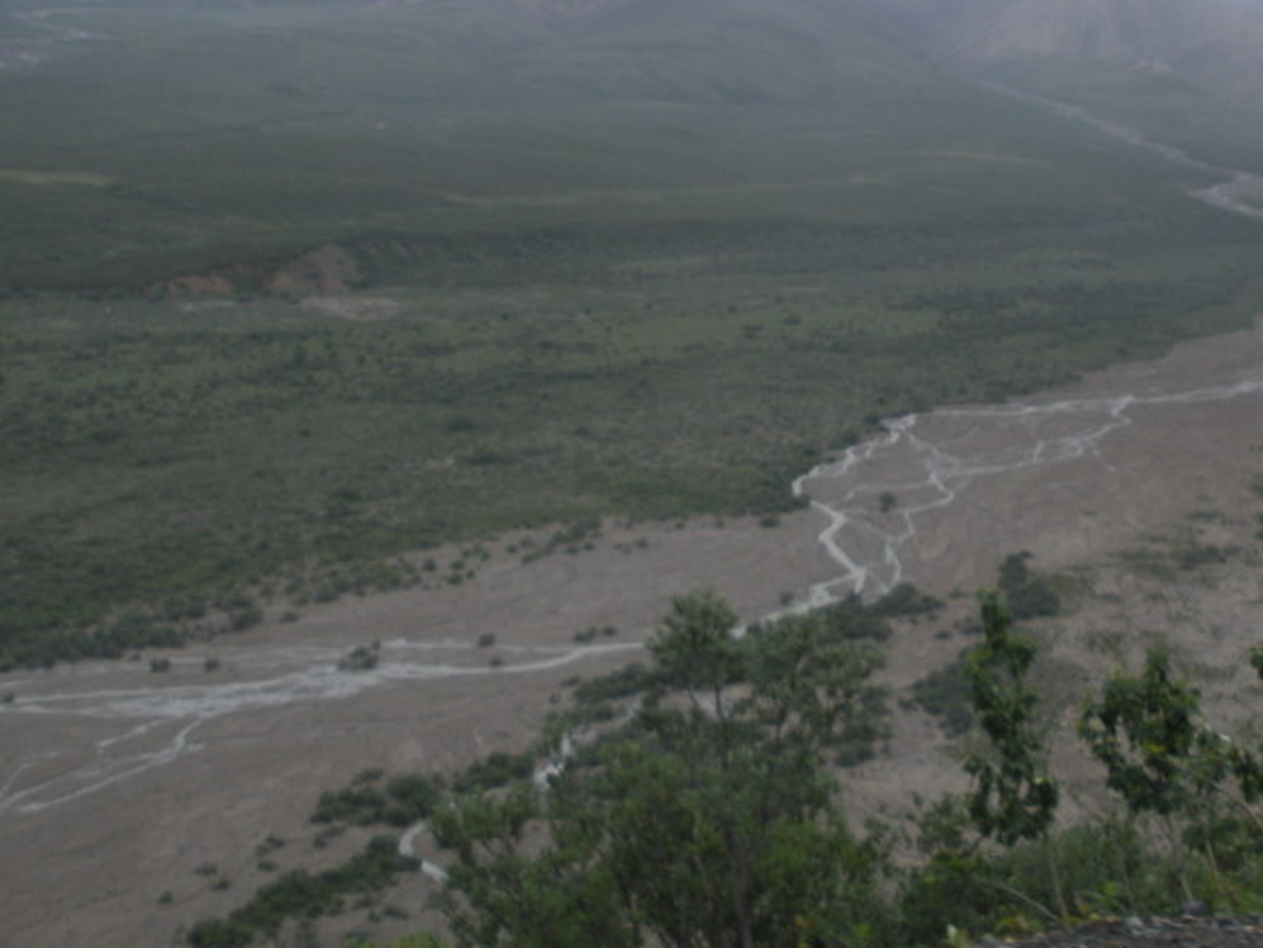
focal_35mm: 63
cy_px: 216
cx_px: 898
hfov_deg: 30.4
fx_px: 2299
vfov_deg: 23.0
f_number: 3.5
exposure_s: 1/538
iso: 64
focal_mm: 6.3
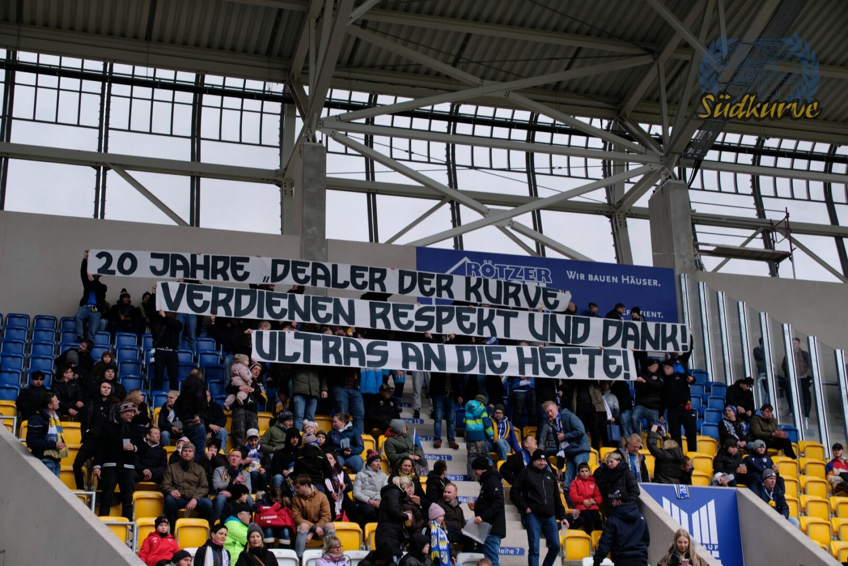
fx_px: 1319
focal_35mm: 56
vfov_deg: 24.2
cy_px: 283
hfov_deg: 35.6
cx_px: 424
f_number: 5.6
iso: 400
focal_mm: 37
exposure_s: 1/160
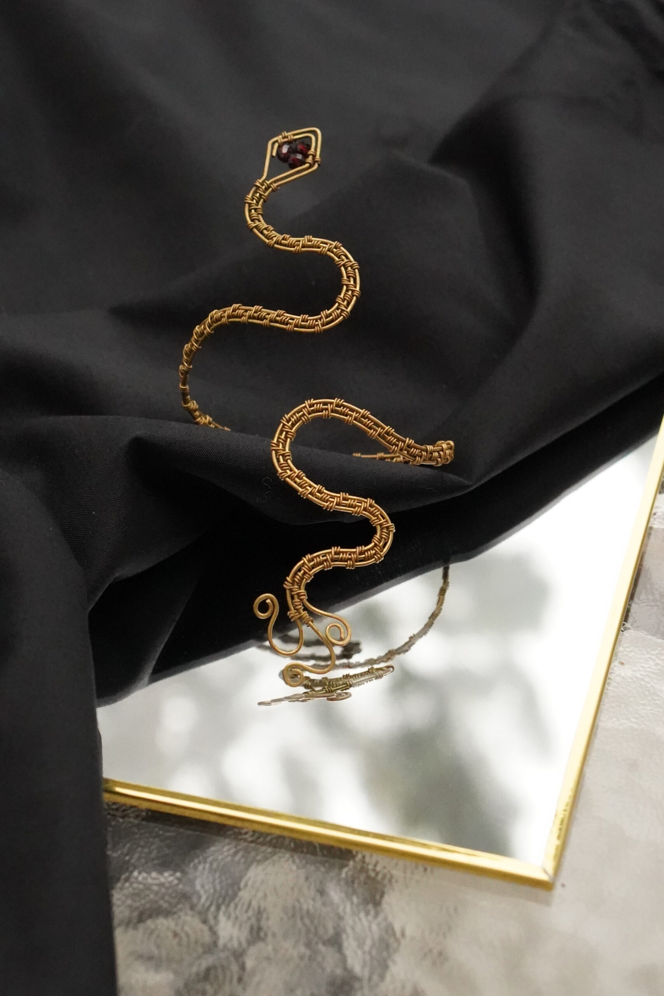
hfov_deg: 18.2
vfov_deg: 27.0
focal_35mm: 75
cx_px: 332
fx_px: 2075
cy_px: 498
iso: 16000
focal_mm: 50
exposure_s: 1/2000
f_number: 5.6
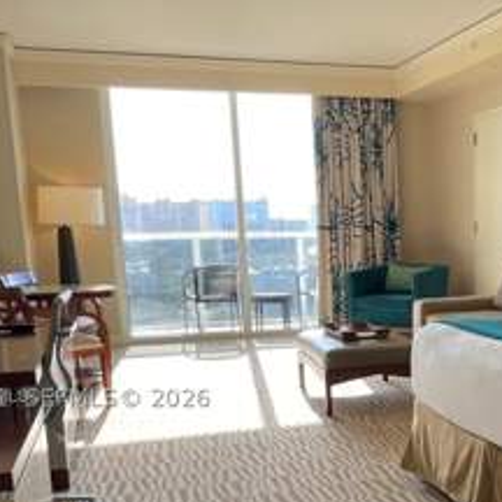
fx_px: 837
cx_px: 423
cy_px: 397
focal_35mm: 51
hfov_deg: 32.2
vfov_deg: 32.5
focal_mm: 4.2
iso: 32
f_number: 1.6
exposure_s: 1/140
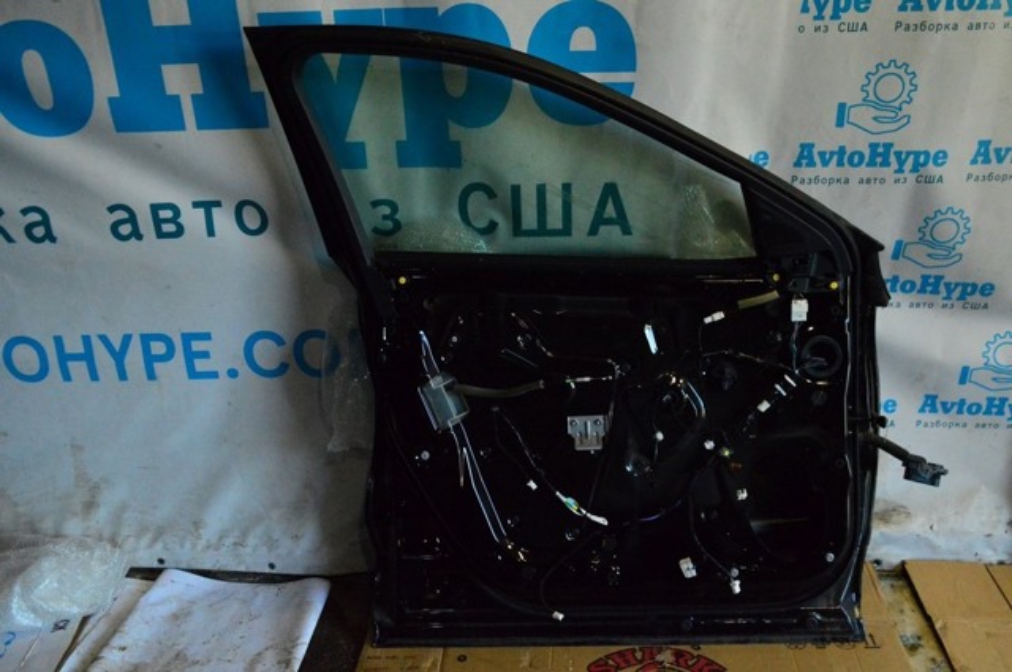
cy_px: 336
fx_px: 842
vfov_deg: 43.5
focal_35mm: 30
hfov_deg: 62.0
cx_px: 506
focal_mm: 20
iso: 6400
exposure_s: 1/640
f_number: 6.3
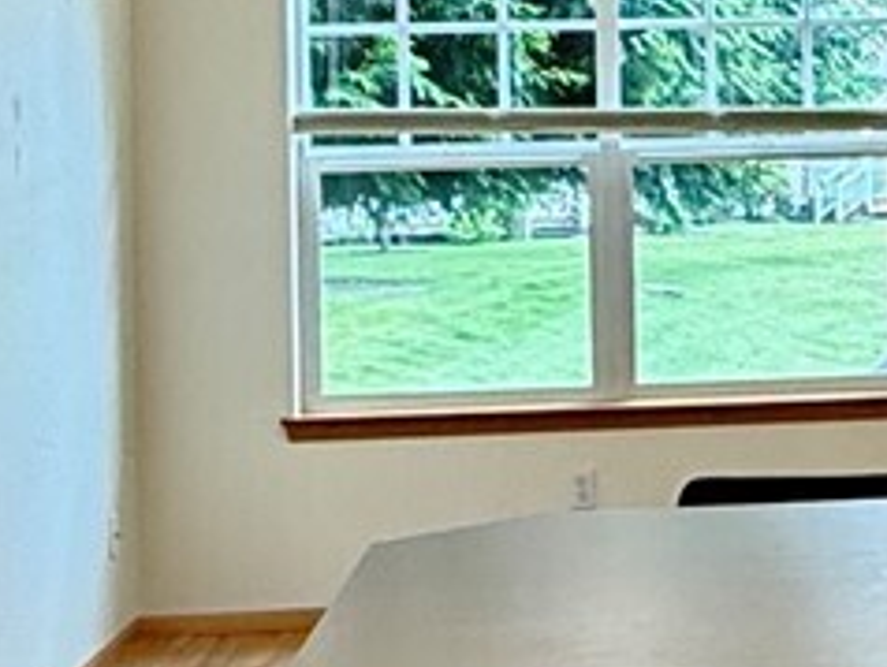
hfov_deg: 20.0
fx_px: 2411
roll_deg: +0.9
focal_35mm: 94
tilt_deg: +1.3
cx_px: 954
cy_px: 101
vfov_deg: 15.6
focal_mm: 2.22
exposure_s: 1/120
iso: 200
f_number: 2.2
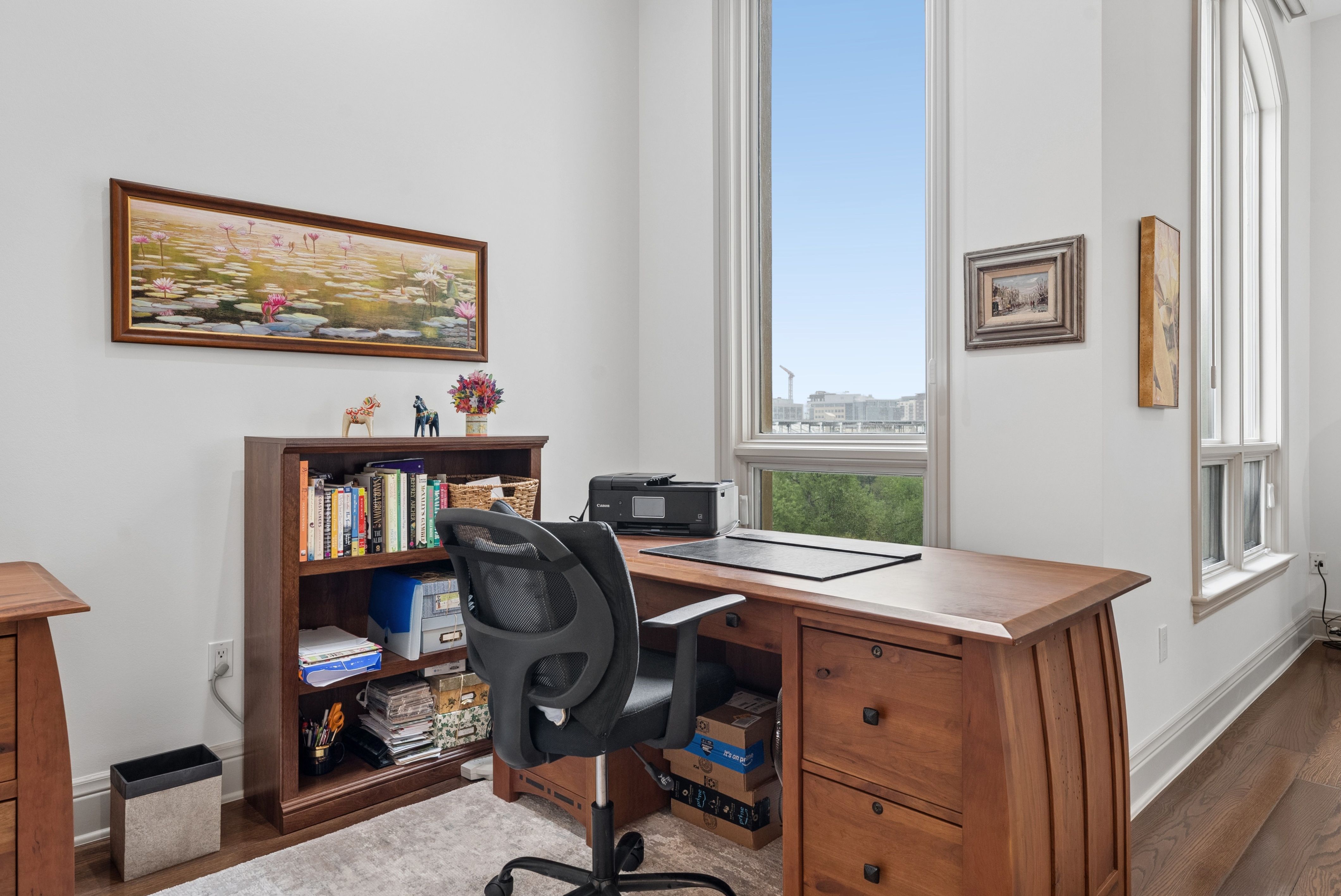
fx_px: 820
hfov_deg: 78.6
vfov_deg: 57.3
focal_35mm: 22
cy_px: 448
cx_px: 670
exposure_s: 1/80
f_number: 9
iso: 640
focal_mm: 22
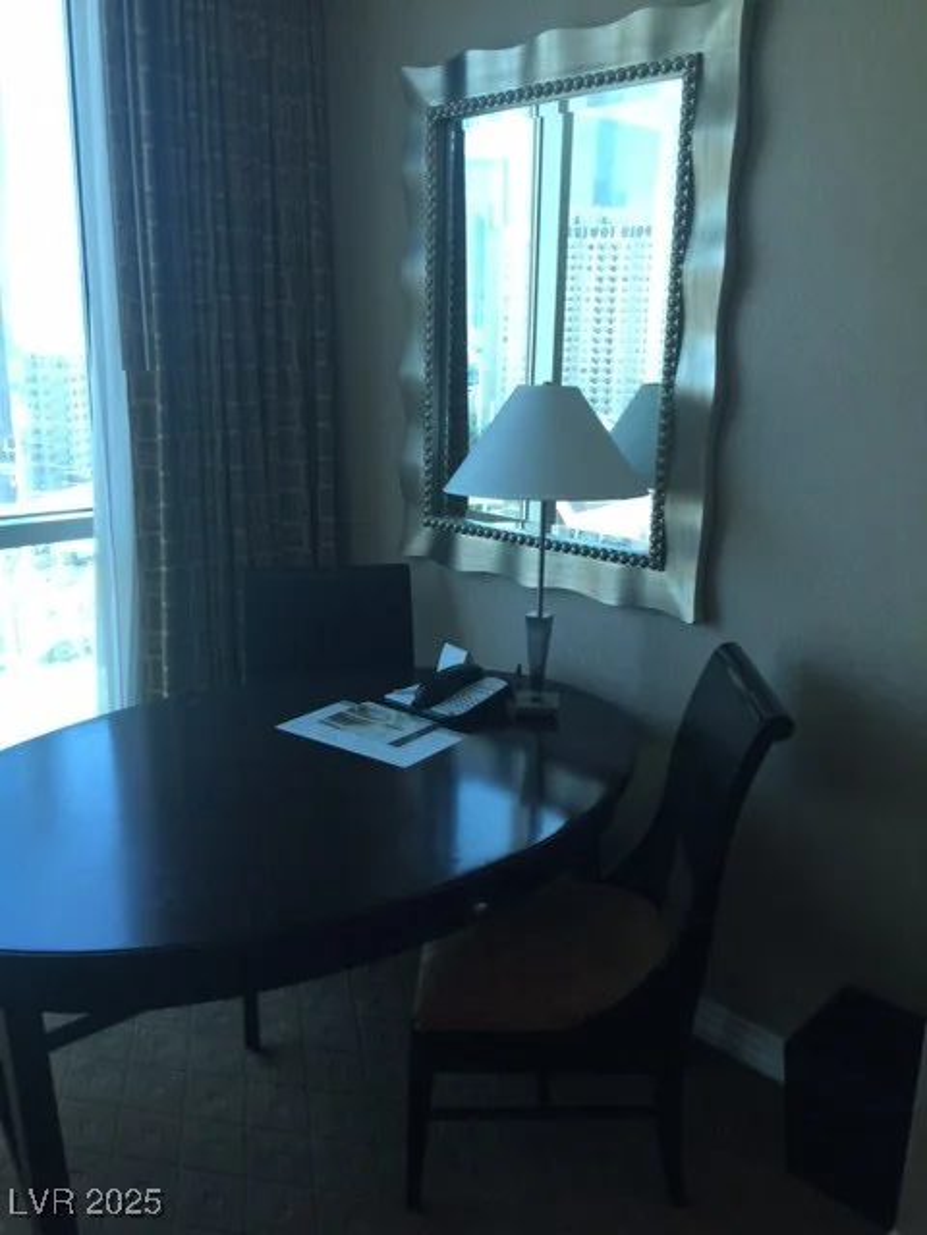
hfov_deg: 48.2
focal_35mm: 29
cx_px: 464
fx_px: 1035
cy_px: 618
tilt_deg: -14.2
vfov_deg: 61.7
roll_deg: +0.2
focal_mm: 4.15
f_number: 2.2
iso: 32
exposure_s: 1/15
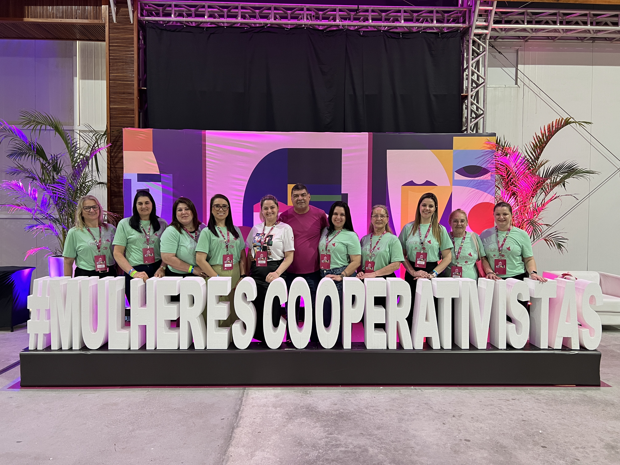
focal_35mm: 26
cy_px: 232
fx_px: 466
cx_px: 310
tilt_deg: -2.6
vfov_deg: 53.1
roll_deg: -0.6
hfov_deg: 67.3
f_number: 1.5
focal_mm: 5.7
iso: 320
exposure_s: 1/60
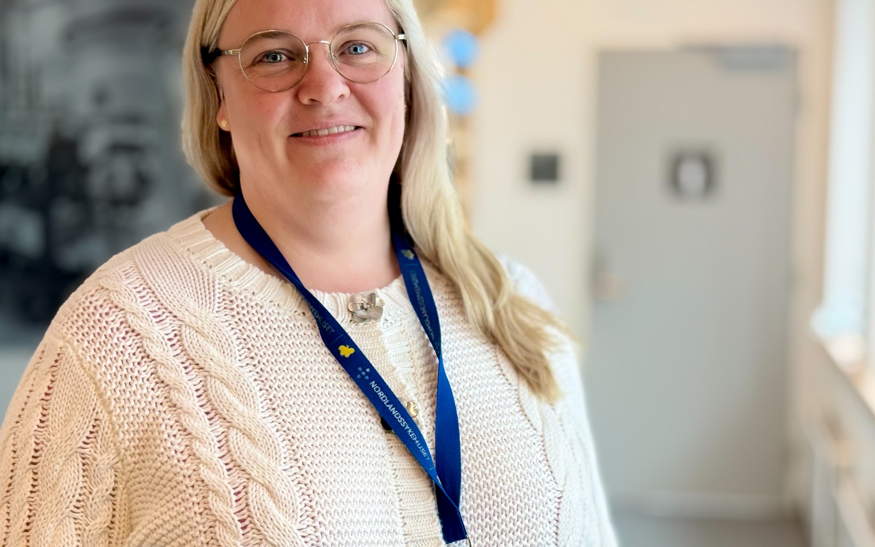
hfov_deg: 30.6
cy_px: 293
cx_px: 434
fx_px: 1598
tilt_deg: -4.3
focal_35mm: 67
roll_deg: -0.9
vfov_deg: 19.4
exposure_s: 1/195
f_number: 1.78
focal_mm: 6.76
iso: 80
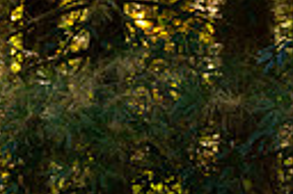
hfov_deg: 9.6
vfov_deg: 6.5
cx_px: -181
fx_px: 1691
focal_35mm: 208
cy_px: 326
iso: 720
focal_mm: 46
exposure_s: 1/200
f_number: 4.5
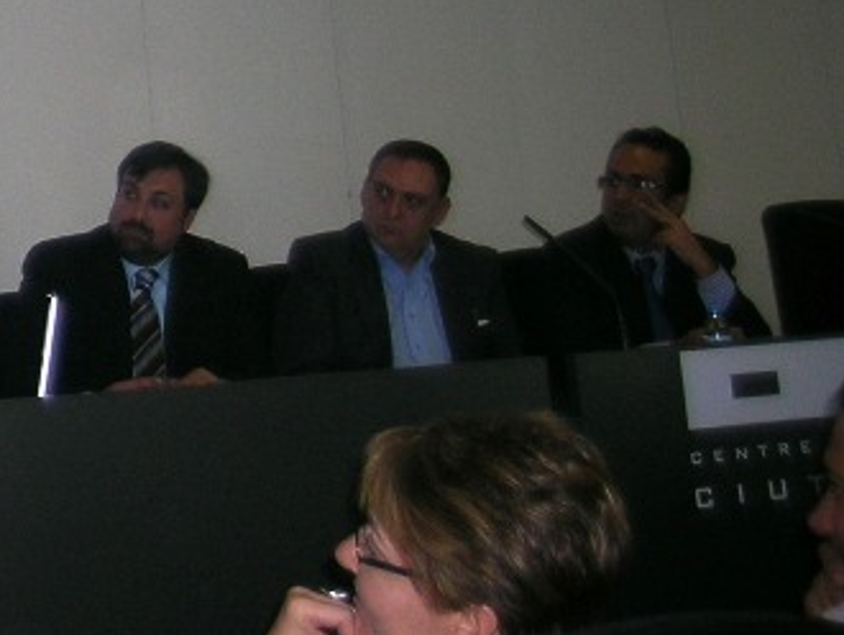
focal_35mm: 88
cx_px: -462
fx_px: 2147
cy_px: -82
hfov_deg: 19.2
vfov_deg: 16.3
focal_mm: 5.8
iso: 50
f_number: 2.8
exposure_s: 1/60.1
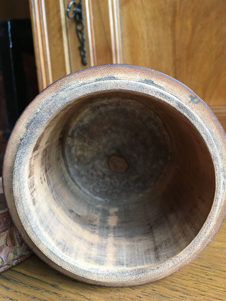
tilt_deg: -8.0
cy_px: 150
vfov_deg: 60.0
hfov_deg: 46.8
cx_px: 111
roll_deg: +3.7
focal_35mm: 30
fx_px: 261
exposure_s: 1/33
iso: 125
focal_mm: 4.15
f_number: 2.2
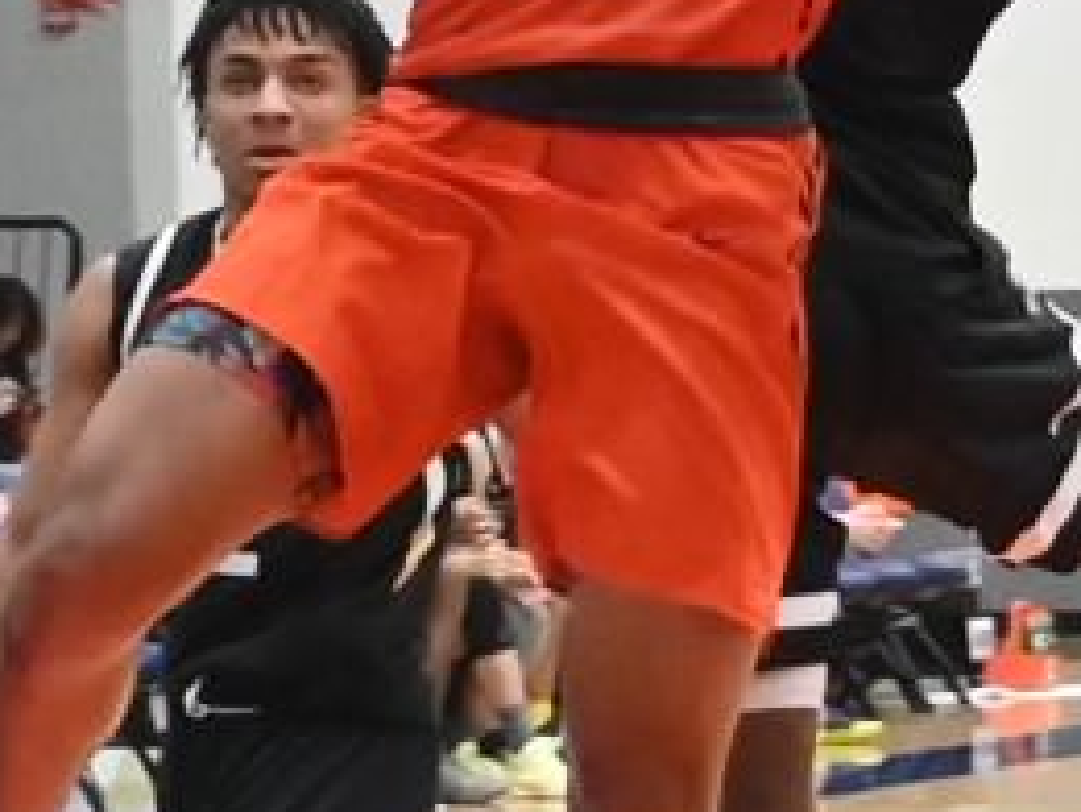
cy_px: -58
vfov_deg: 4.8
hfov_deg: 6.3
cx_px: 153
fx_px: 9748
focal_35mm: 312
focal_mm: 29
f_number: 5
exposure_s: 1/500
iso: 6400
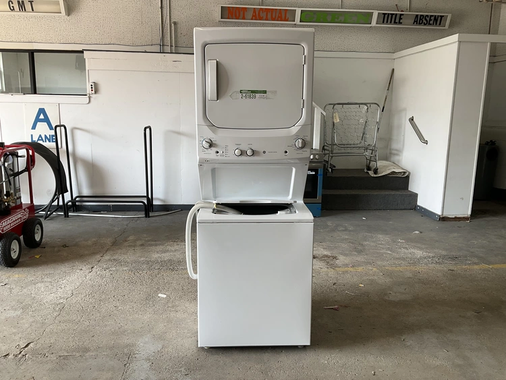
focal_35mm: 29
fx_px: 424
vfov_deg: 48.3
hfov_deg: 61.6
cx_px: 253
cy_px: 190
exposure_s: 1/120
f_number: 1.8
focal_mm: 3
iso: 32
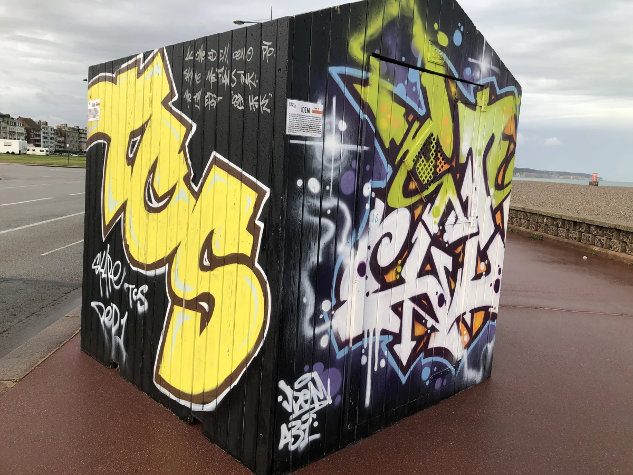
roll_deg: -2.7
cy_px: 238
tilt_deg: -6.3
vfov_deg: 49.7
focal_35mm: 28
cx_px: 316
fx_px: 512
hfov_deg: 63.4
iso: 20
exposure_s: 1/140
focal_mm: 4
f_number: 1.8
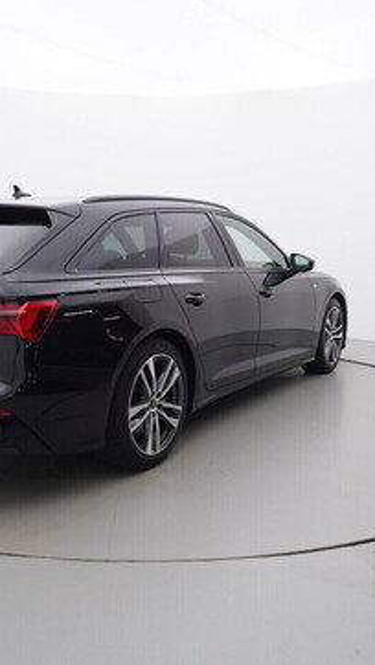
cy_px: 333
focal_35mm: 36
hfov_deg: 32.9
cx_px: 137
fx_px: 632
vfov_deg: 55.5
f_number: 5
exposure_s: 1/80
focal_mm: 15
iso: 200
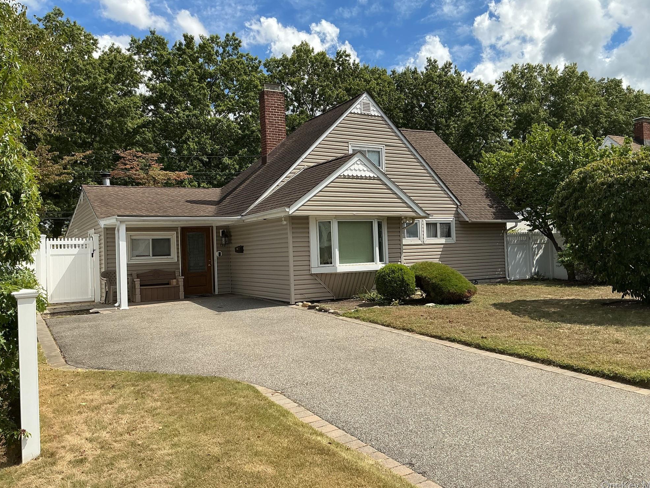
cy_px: 241
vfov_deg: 46.8
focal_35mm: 30
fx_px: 563
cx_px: 332
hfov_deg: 60.0
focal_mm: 3
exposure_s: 1/1786
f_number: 1.8
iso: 25
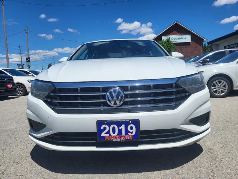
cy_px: 90
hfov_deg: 67.3
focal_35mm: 26
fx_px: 179
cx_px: 119
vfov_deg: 53.1
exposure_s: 1/5007
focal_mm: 5.4
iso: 40
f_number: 1.8
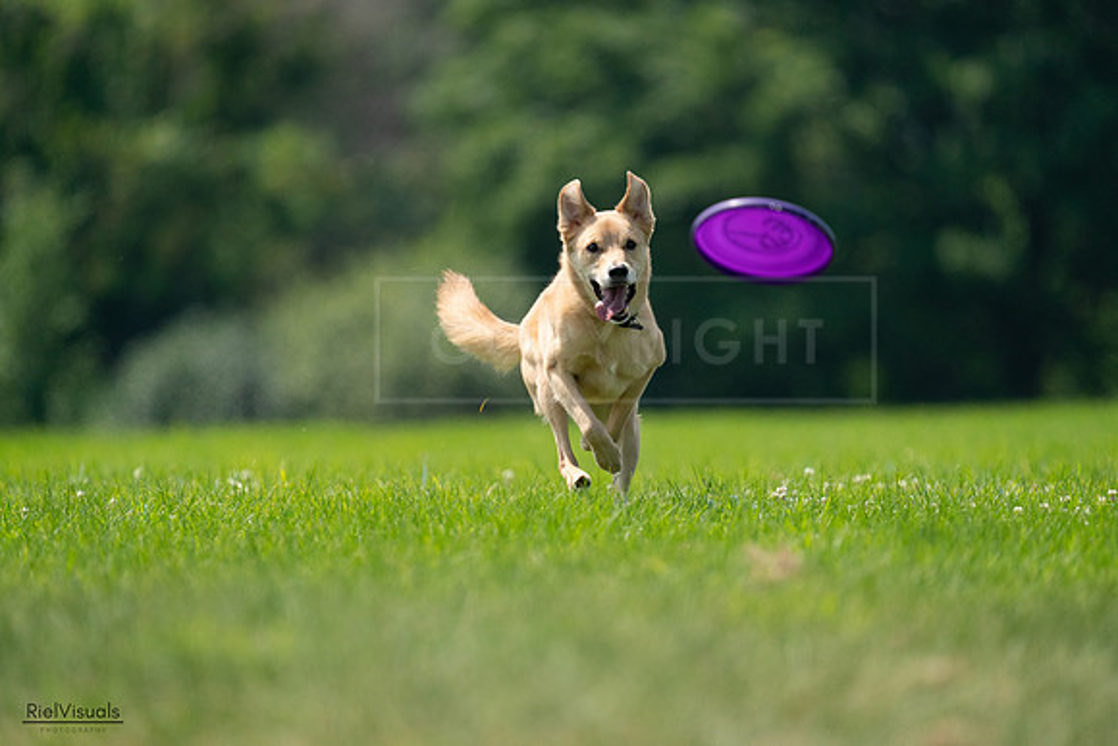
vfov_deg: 2.3
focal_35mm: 600
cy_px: 373
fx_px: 18637
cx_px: 559
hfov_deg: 3.4
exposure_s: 1/4000
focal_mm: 600
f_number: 6.3
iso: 1600
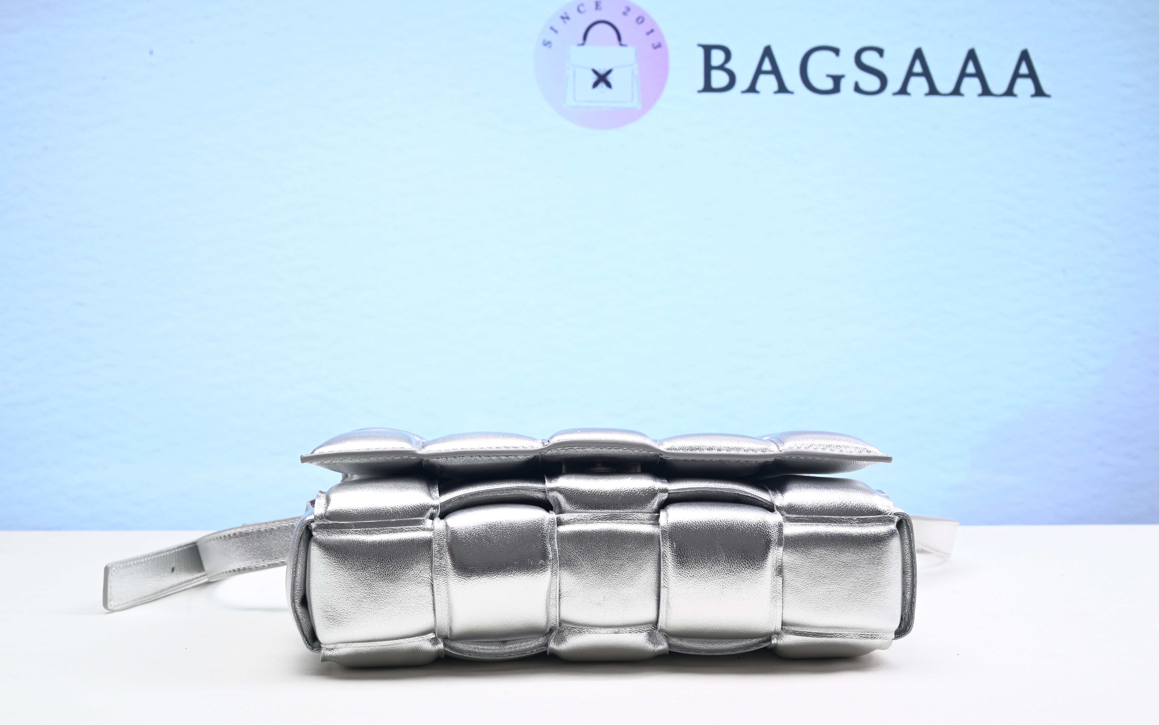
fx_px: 1264
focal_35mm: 40
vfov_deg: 32.0
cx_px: 582
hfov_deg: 49.3
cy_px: 350
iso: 100
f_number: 16
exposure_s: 1/2
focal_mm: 39
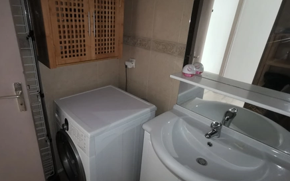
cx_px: 127
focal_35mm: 22
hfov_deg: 79.3
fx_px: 174
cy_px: 90
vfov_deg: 55.0
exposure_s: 1/16.7
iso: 1250
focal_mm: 2.26
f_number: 2.2
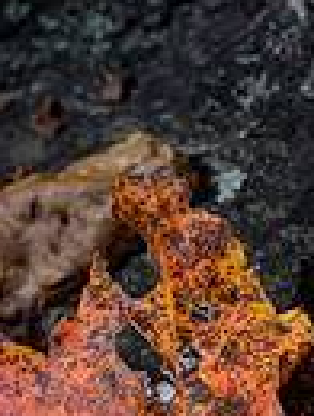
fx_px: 3617
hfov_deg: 4.9
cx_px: -112
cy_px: 528
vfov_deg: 6.5
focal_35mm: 300
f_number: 11
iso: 50
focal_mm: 70
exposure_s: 1/5
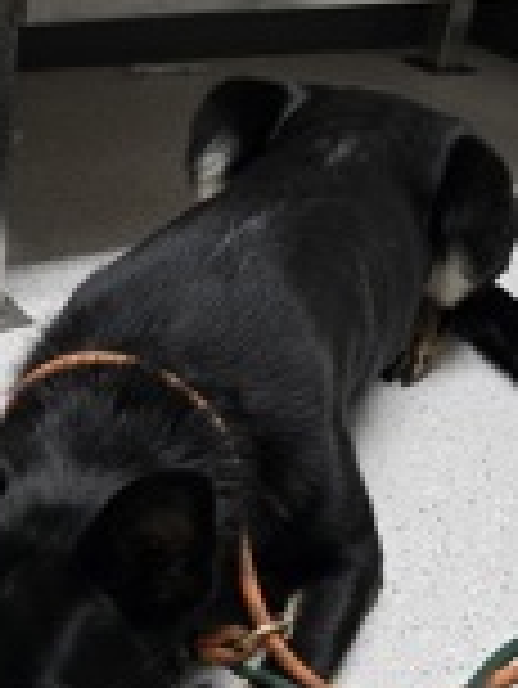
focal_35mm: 63
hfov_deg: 23.0
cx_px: 110
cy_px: 364
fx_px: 1255
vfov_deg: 30.7
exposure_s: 1/120
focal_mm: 5.4
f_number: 1.8
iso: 400
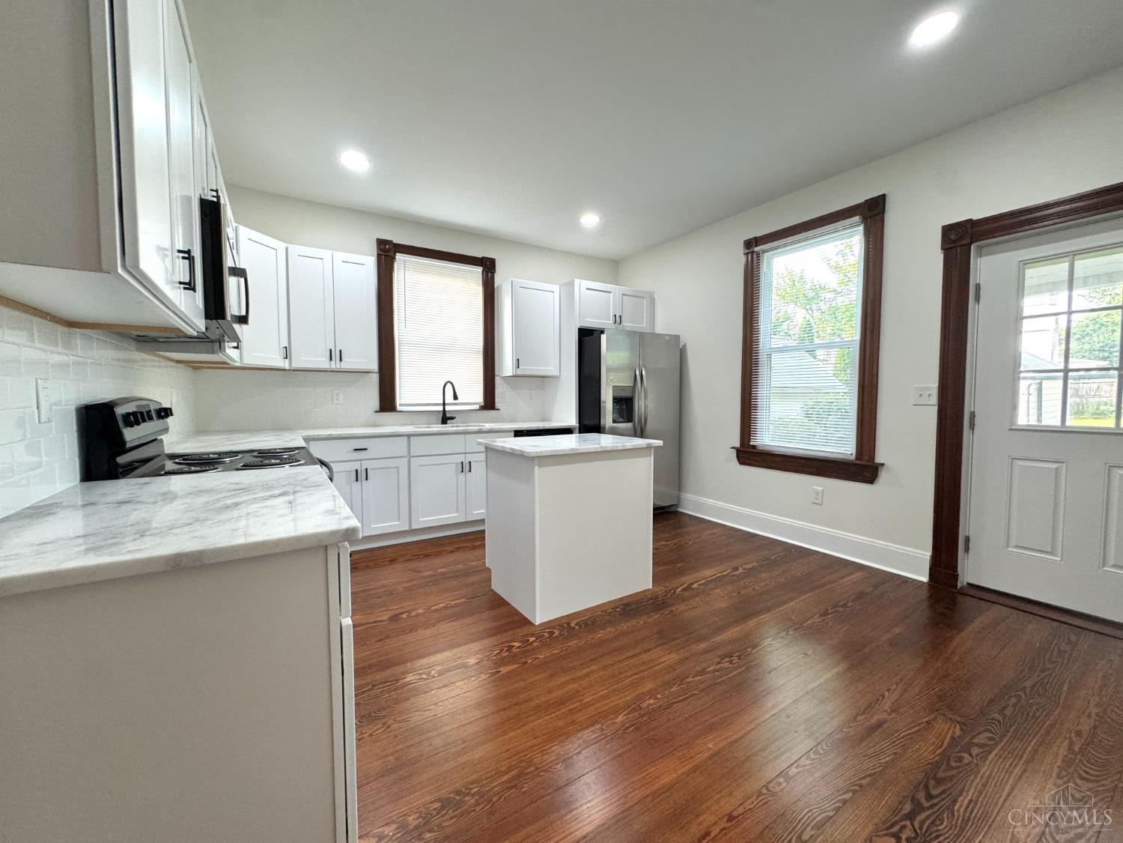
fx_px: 454
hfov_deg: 102.1
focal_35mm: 14
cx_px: 562
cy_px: 422
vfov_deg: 85.7
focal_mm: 2.22
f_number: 2.2
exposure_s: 1/120
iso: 200
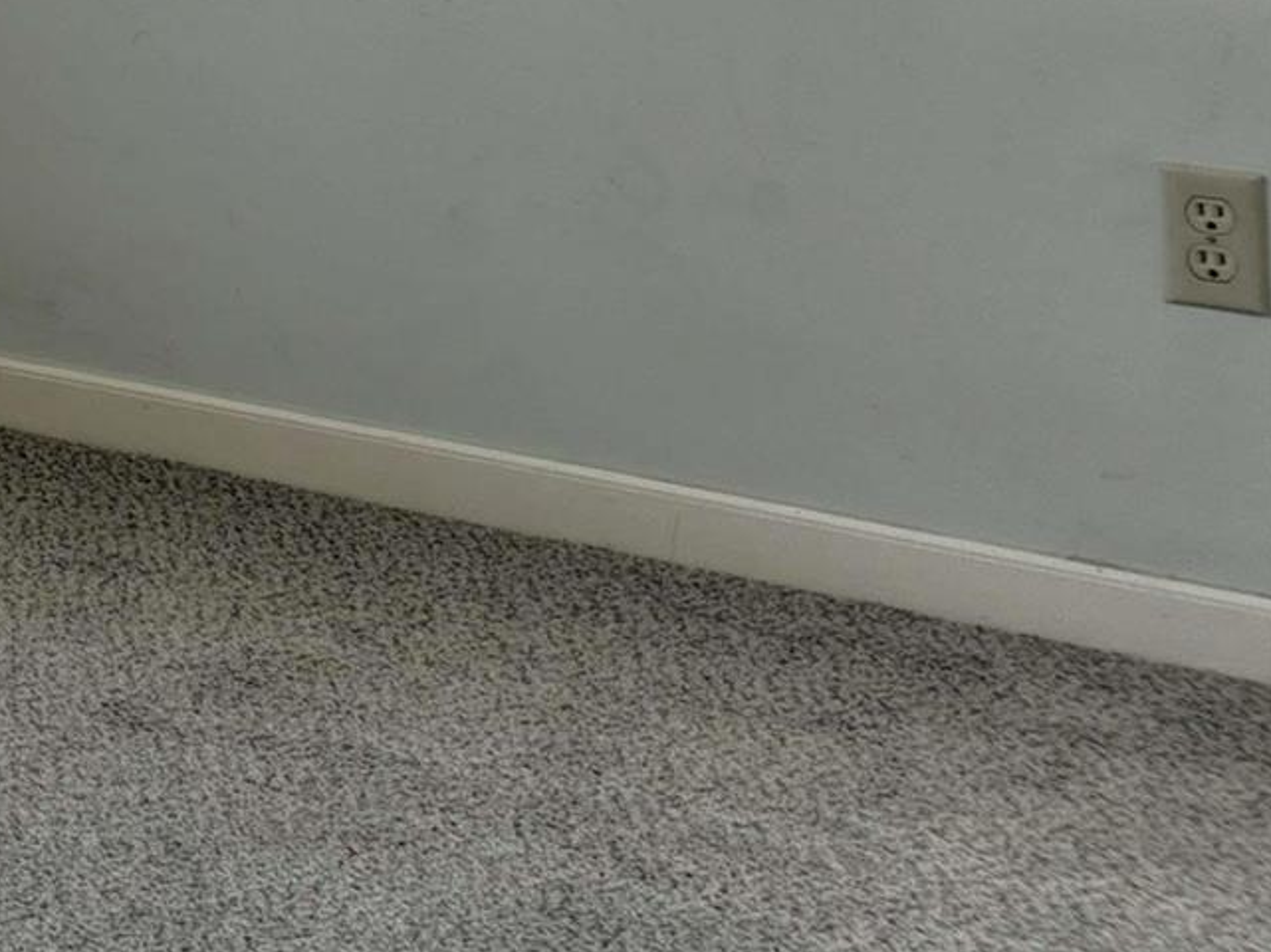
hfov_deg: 13.0
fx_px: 4220
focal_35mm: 115
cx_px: -1769
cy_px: -842
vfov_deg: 11.7
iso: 210
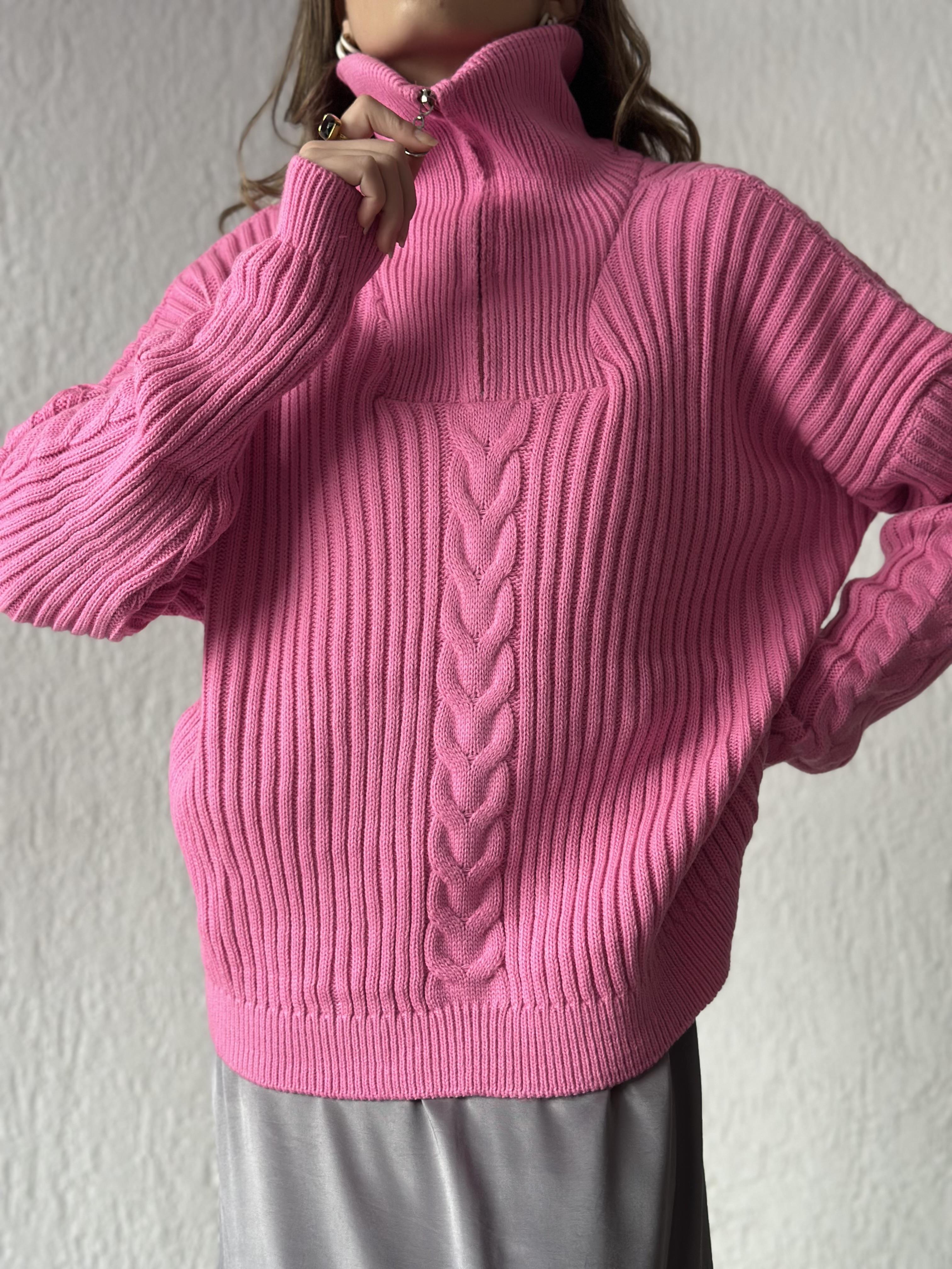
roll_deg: -0.2
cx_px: 476
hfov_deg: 30.3
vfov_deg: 39.7
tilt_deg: +4.2
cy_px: 634
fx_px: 1760
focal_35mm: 48
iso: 125
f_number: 1.78
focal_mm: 6.86
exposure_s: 1/79
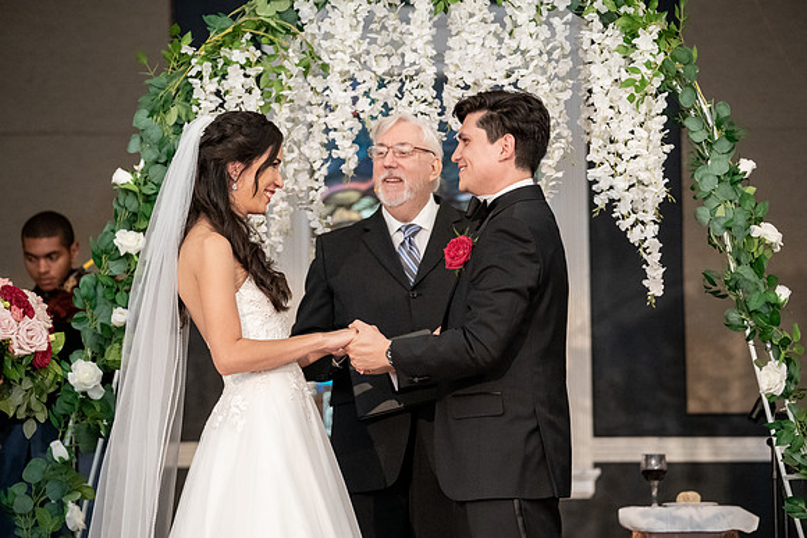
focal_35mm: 134
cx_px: 404
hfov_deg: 15.3
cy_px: 269
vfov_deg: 10.3
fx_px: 2995
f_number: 4
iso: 8000
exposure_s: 1/200
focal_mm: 132
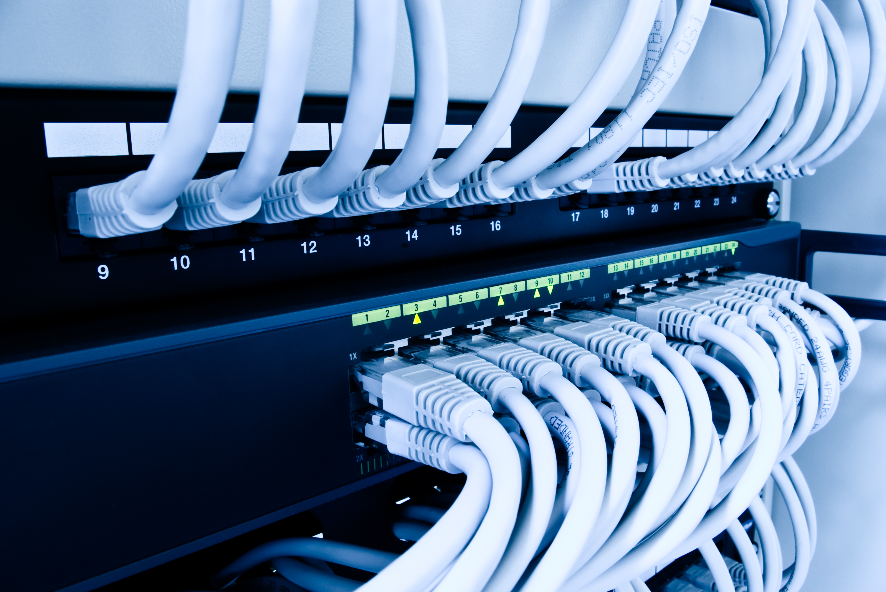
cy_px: 296
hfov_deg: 61.9
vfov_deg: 43.6
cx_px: 443
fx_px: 739
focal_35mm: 30
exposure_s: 10
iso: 200
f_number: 16
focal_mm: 20
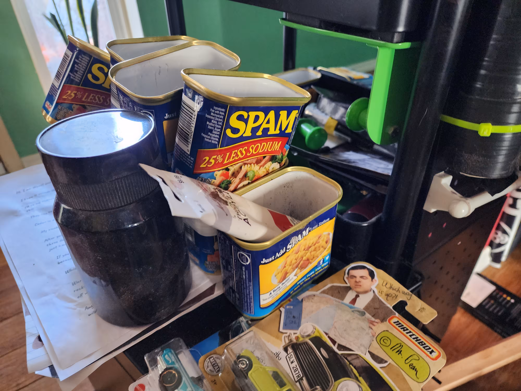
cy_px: 196
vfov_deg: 58.9
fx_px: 346
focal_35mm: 23
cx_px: 260
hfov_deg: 73.9
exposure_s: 1/24
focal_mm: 6.4
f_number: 1.8
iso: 640
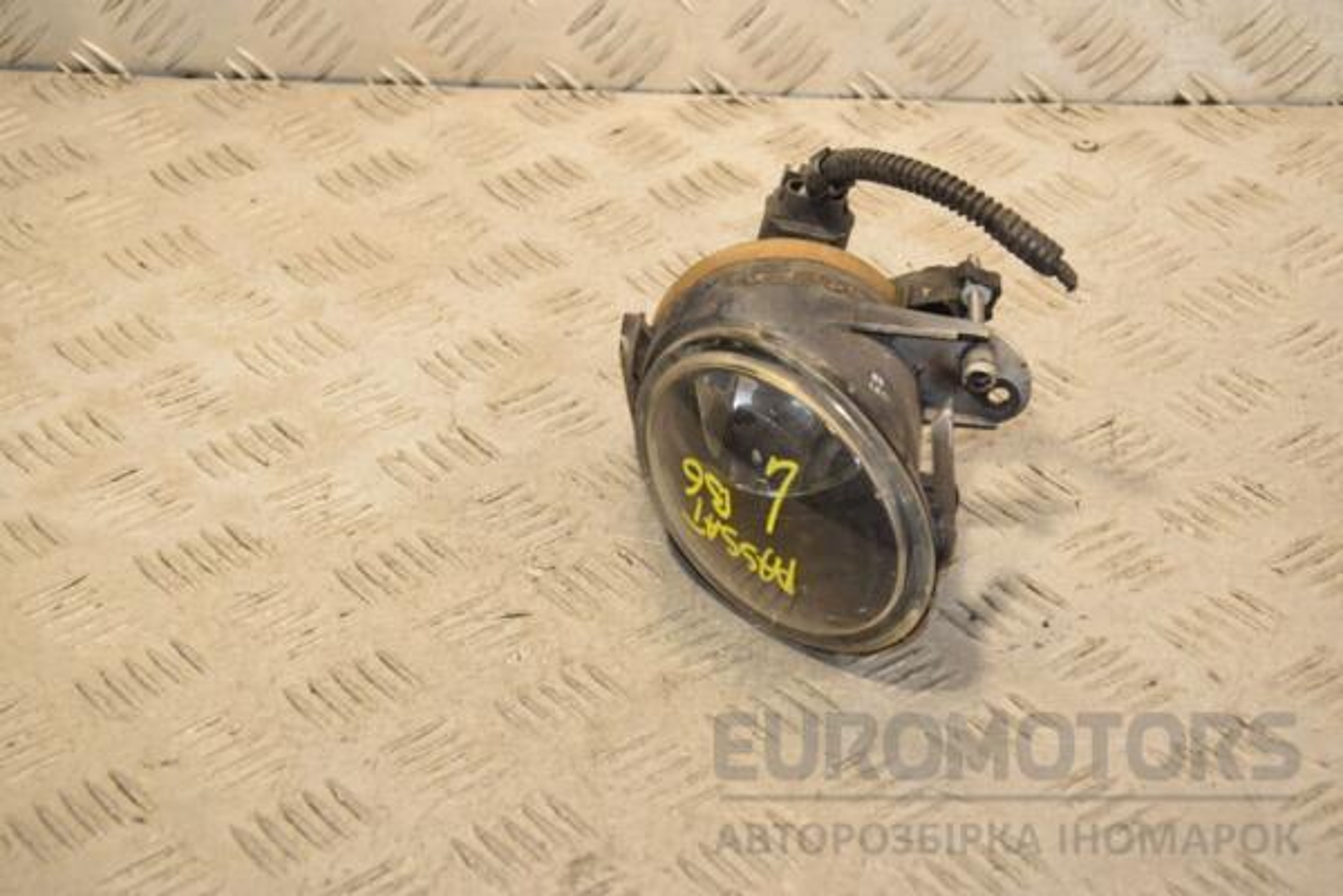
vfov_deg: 14.7
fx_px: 3469
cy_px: 448
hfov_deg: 21.9
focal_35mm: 93
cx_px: 672
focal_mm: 62
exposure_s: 1/200
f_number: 7.1
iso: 800
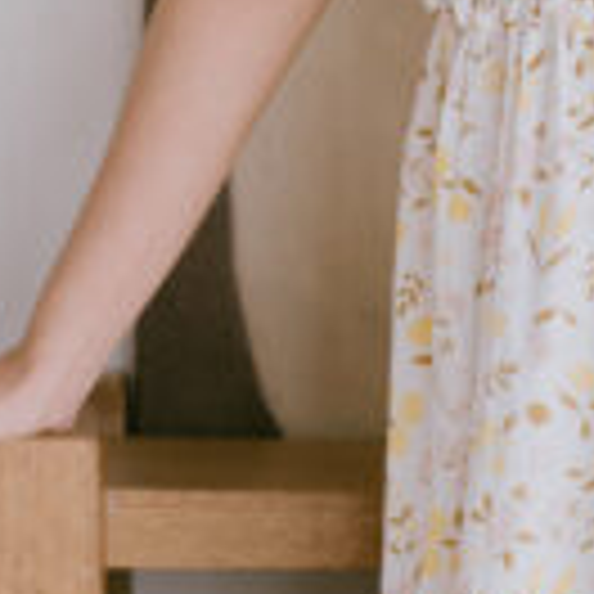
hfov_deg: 3.5
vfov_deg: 3.6
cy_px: 526
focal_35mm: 493
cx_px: 810
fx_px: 9571
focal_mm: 85
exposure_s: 1/200
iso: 100
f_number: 1.8
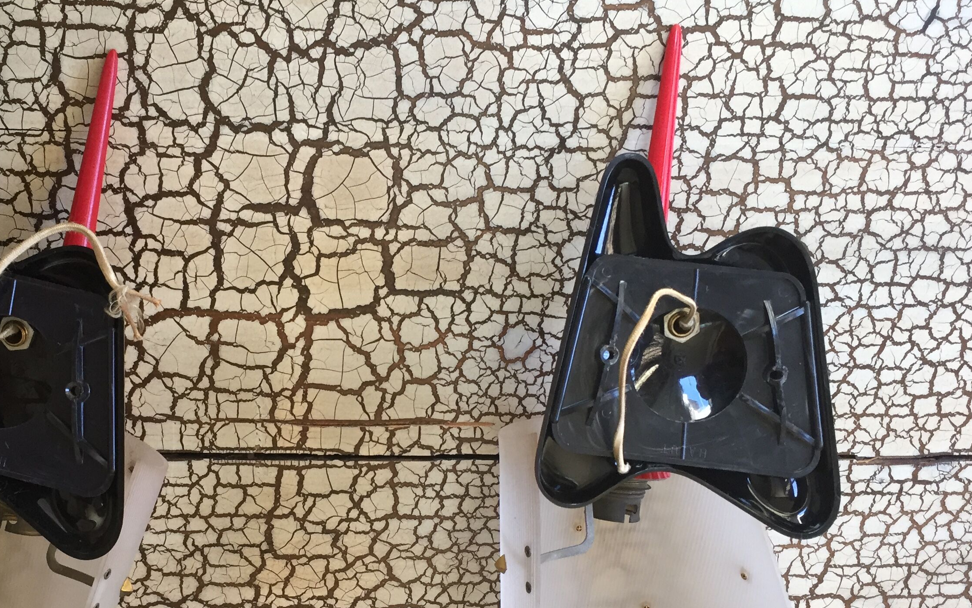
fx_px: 1192
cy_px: 410
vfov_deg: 28.4
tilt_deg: -69.1
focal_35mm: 45
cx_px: 324
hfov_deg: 43.7
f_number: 2.2
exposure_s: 1/33
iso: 64
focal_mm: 4.15
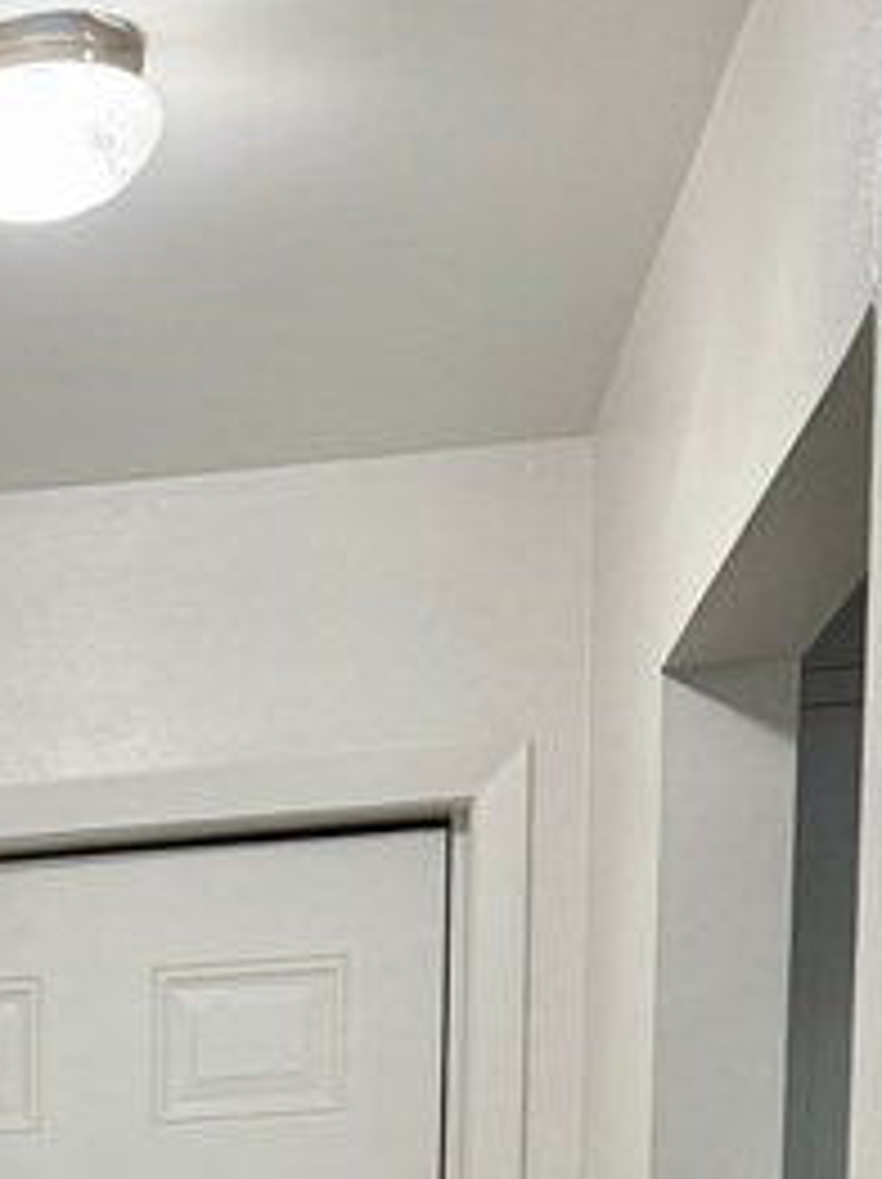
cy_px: 2174
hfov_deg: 13.9
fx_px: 3369
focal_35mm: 99
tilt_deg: -11.1
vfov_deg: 16.4
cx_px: -495
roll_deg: +2.6
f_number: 1.78
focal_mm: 6.76
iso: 160
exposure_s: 1/60
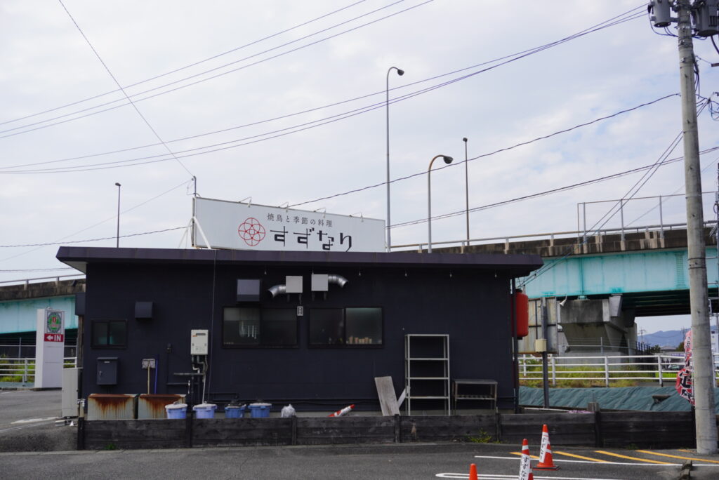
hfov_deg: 42.3
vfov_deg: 29.0
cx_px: 360
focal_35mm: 46
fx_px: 929
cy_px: 240
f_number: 5.6
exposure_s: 1/640
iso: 100
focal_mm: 31
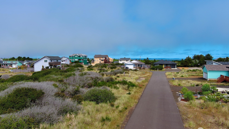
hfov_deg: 62.6
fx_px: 188
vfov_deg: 37.7
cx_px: 114
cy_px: 58
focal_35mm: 31
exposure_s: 1/1767
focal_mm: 10.57
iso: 100
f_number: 2.8
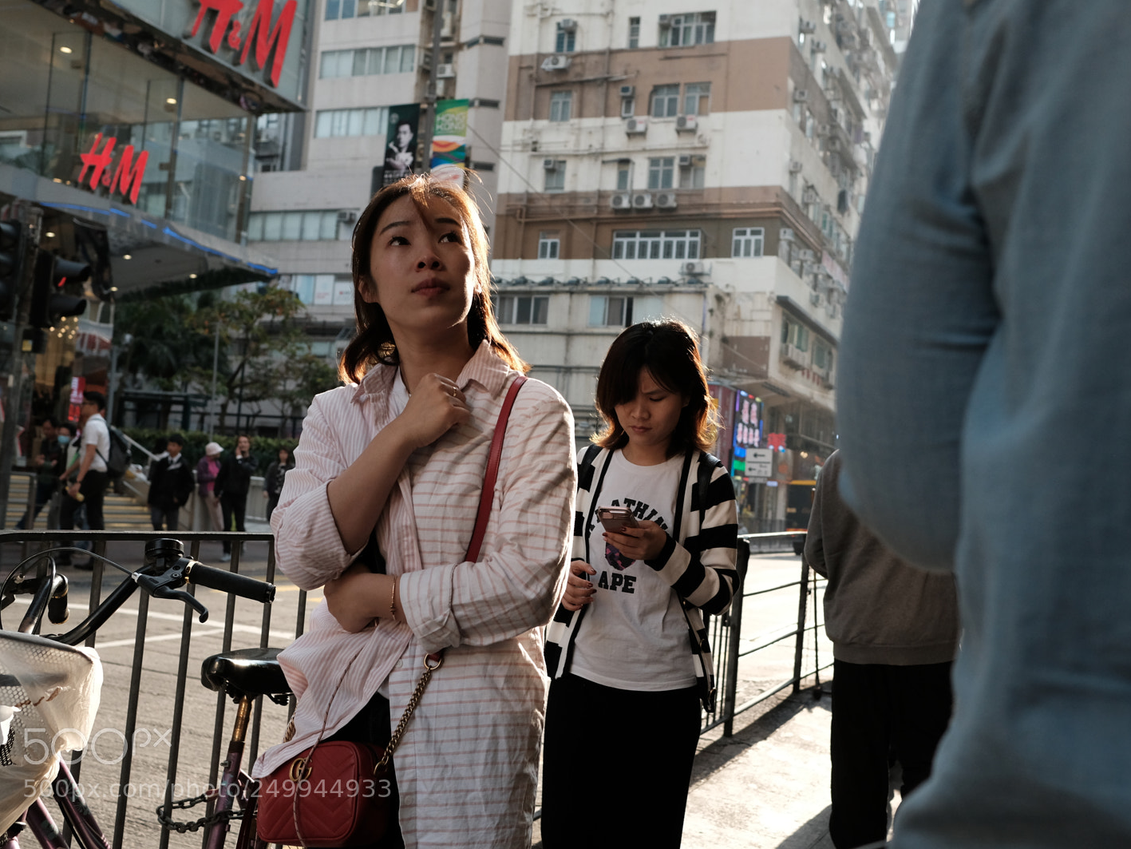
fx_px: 1242
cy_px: 425
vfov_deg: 37.7
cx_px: 612
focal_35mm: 38
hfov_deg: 48.9
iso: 1000
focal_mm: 23
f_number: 4
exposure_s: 1/2000
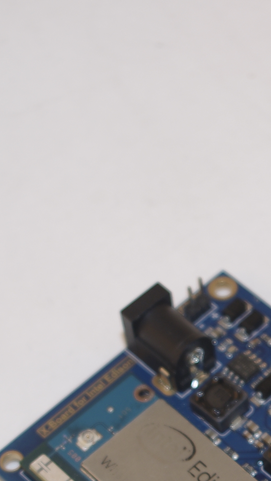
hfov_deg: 9.4
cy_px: 457
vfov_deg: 16.4
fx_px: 1648
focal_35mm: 129
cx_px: 234
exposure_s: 1/25
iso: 100
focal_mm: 26.25
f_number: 4
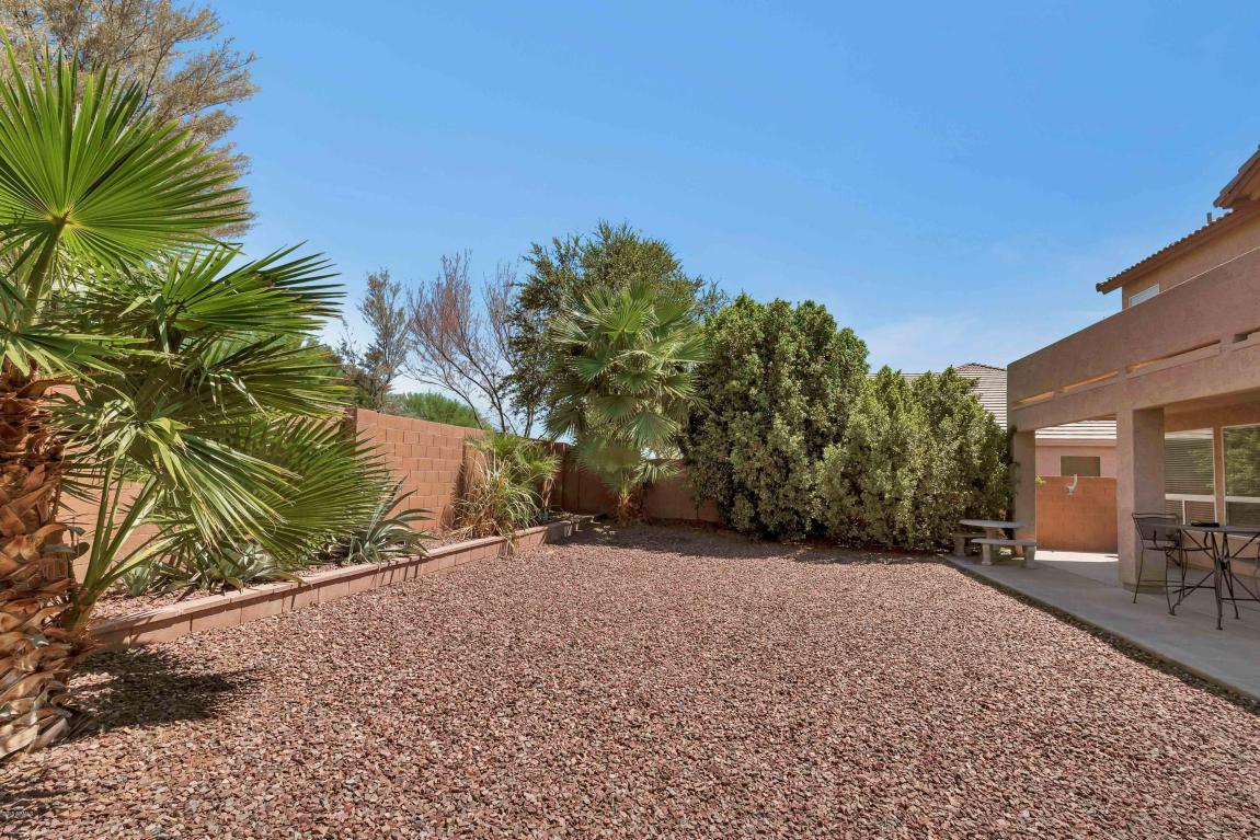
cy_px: 420
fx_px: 525
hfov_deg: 100.4
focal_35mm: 15
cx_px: 630
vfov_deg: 77.3
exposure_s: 1/640
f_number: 13
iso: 500
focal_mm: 15
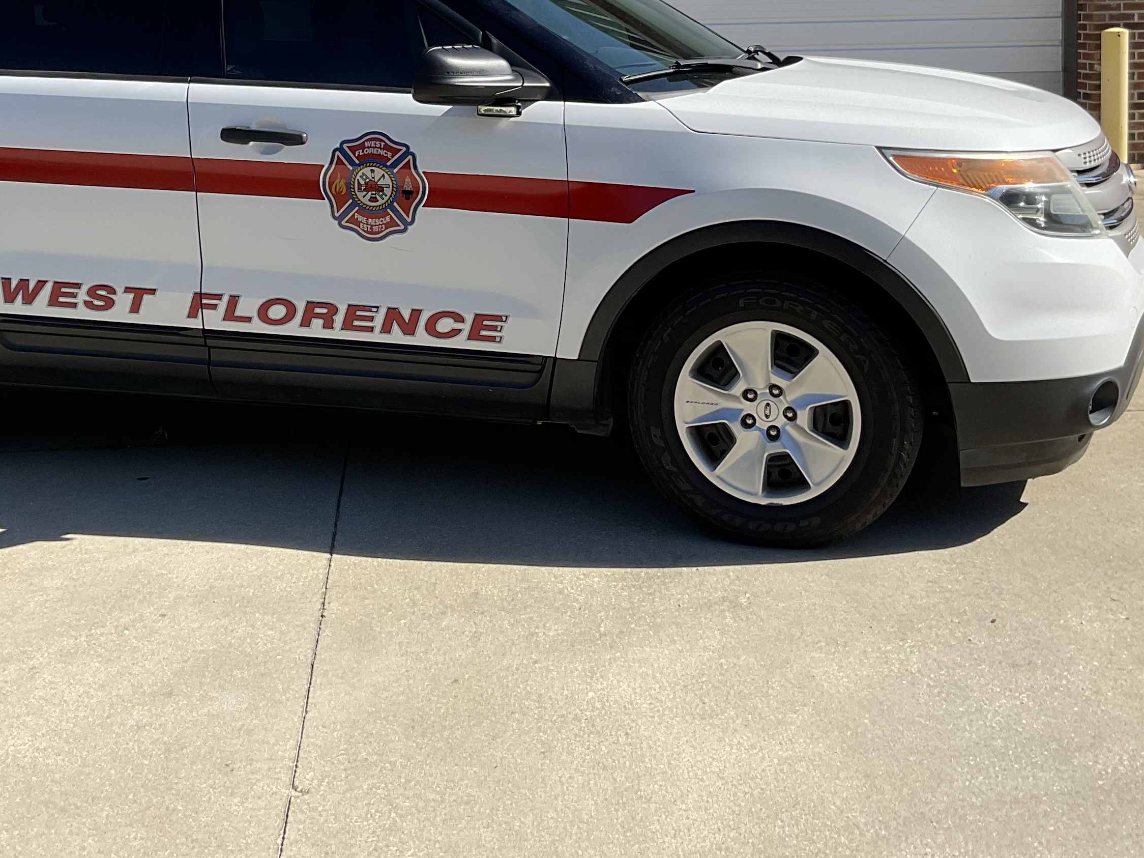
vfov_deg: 27.1
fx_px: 1718
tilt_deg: -2.7
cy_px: 94
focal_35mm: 52
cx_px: 488
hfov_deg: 36.8
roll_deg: +1.6
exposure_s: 1/1451
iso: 16
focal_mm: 3
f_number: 1.8
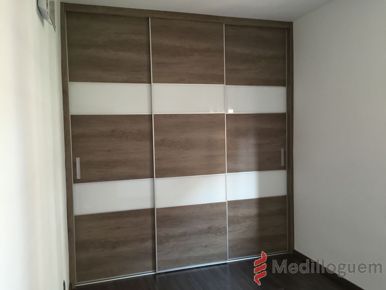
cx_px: 193
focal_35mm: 29
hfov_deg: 61.7
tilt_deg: -3.1
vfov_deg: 48.2
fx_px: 323
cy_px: 145
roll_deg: +0.1
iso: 125
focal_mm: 4.15
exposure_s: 1/33
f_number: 2.2
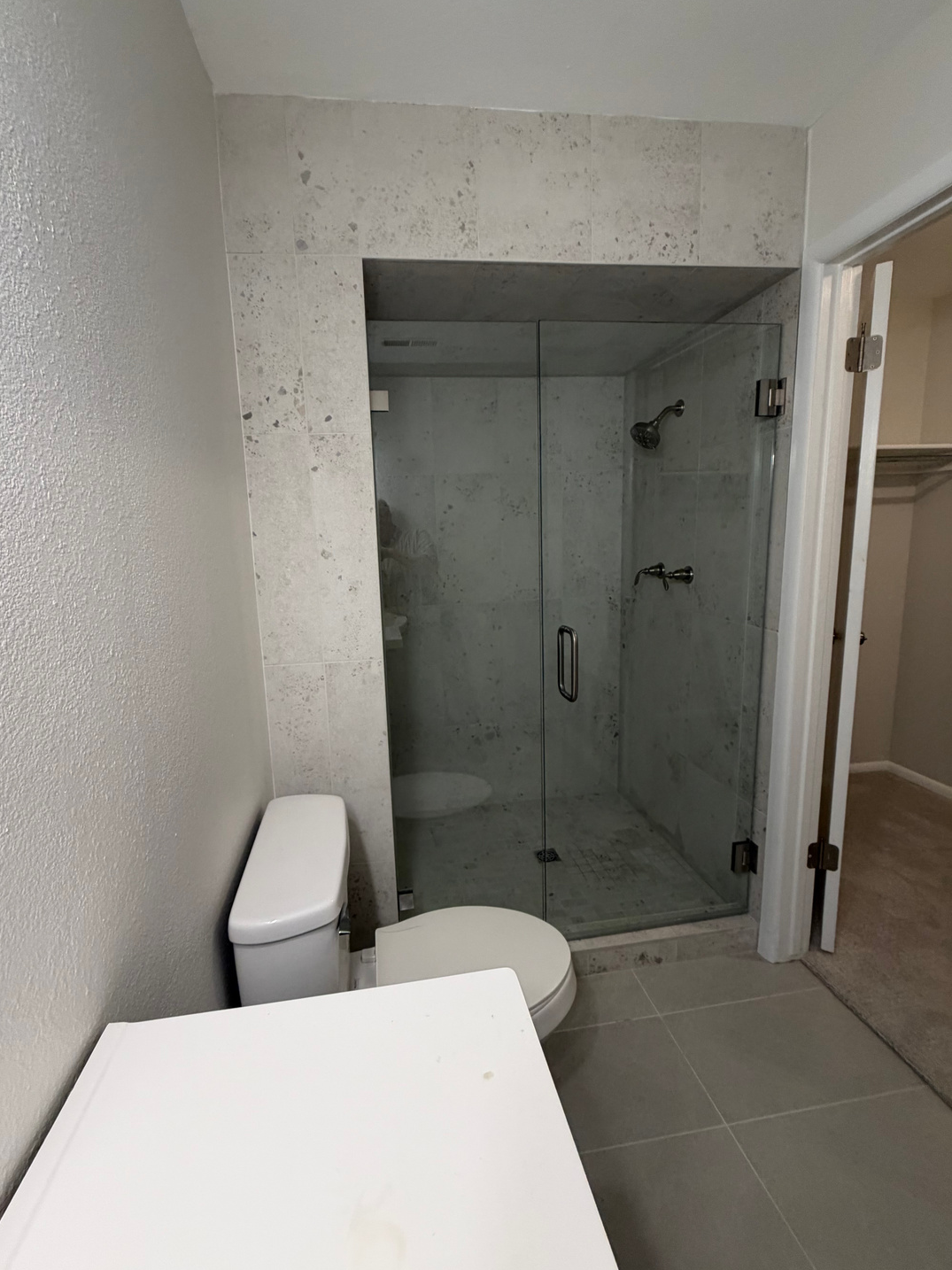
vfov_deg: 98.2
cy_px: 620
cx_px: 443
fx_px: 550
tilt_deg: -9.9
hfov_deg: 81.6
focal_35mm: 15
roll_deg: +2.6
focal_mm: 2.22
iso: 250
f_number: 2.2
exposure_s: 1/60
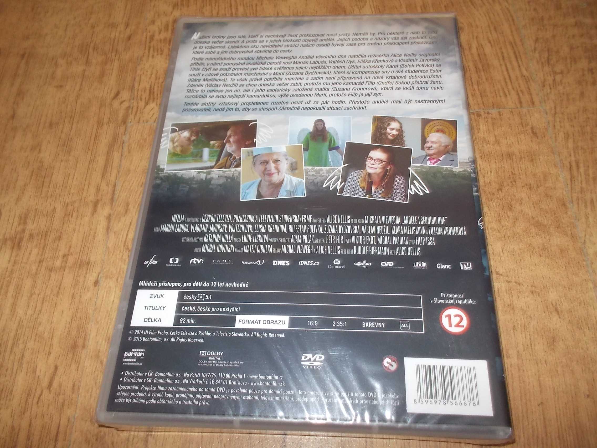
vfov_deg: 48.2
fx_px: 500
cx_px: 298
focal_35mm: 29
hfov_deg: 61.7
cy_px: 224
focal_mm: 4.1
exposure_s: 1/30
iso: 200
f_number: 3.3
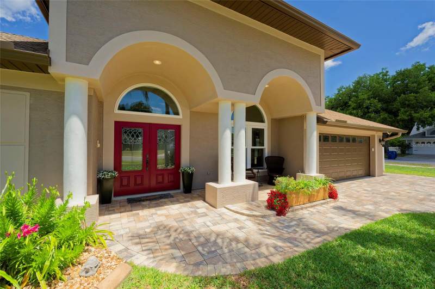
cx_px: 218
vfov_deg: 75.3
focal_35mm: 16
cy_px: 144
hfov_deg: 98.6
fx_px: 187
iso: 250
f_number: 8
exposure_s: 1/500
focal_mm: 15.5
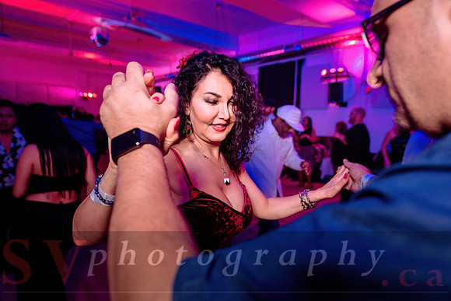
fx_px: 301
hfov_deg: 73.7
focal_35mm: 24
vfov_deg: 53.2
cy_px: 150
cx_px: 226
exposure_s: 1/50
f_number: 3.5
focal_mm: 24
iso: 800
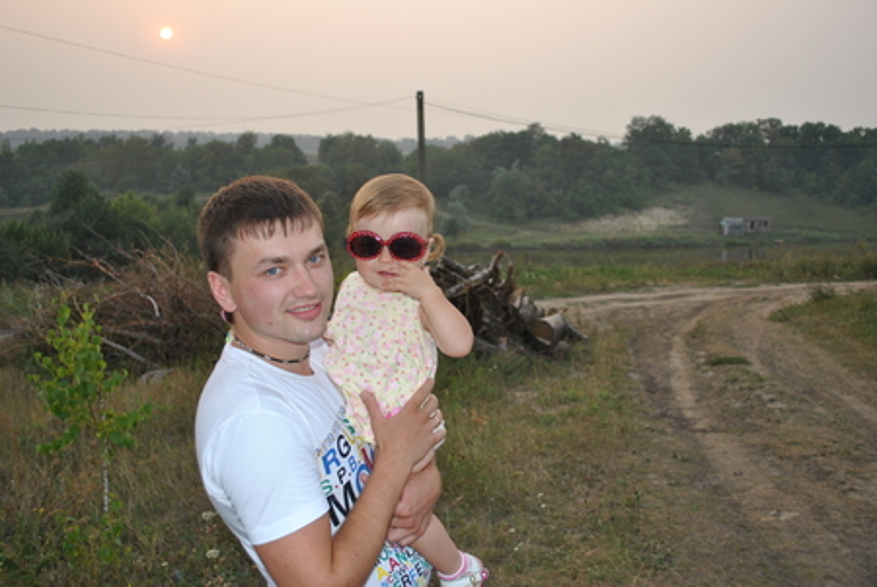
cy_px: 294
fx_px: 878
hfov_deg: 53.1
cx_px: 438
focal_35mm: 36
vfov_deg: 37.0
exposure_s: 1/160
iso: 100
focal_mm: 24
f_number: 4
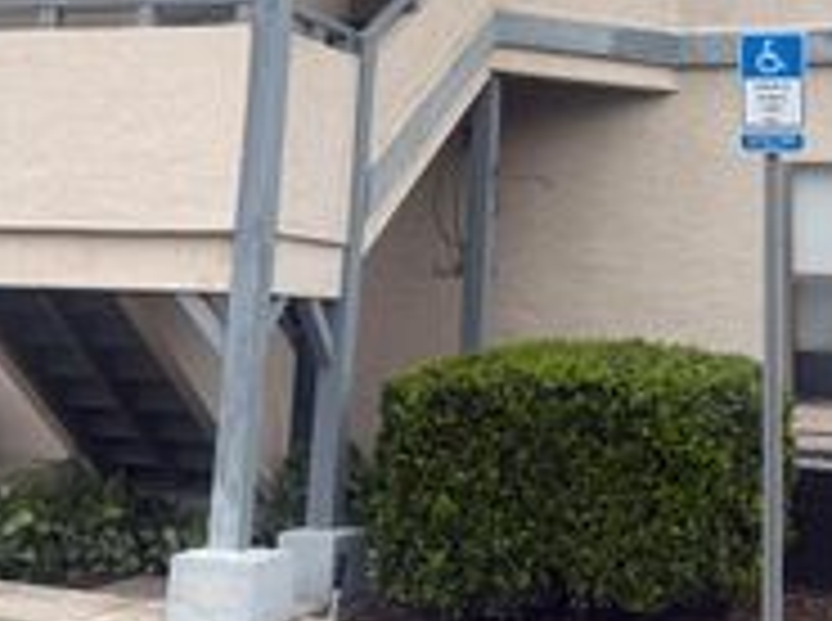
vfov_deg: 21.6
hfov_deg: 29.8
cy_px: -25
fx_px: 1559
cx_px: 508
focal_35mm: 65
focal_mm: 6.76
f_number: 1.78
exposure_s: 1/1046
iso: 80
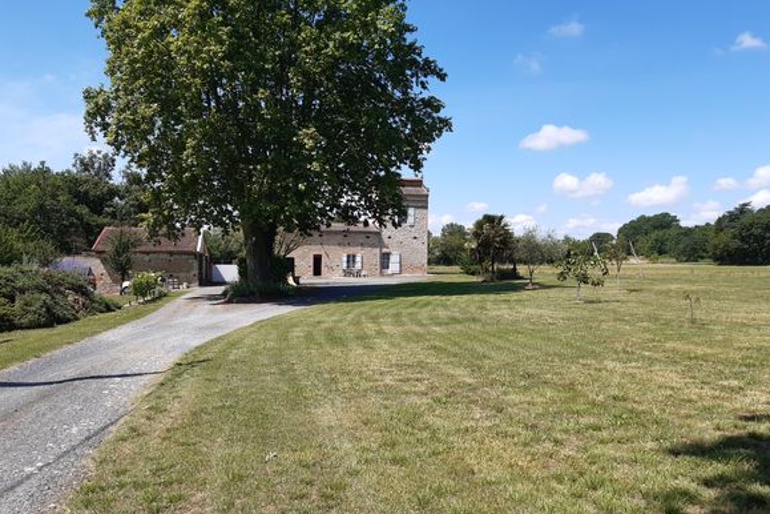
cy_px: 277
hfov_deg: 65.5
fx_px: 599
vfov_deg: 46.4
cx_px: 379
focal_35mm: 28
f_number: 1.7
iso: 40
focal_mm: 3.92
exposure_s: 1/1425
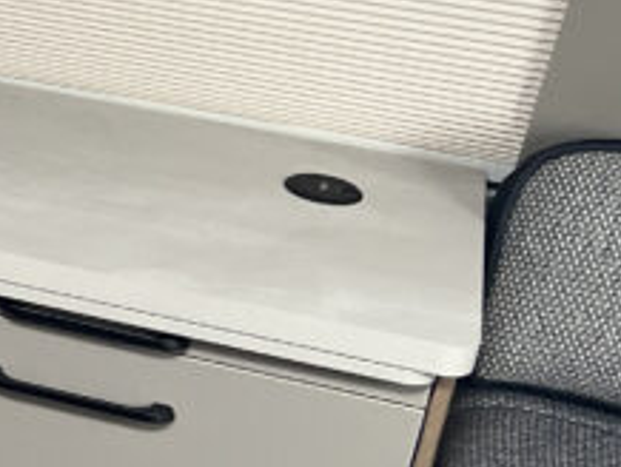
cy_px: 174
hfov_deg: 13.1
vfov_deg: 12.2
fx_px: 2191
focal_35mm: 122
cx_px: -761
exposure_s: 1/120
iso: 125
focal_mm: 5.7
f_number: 1.5
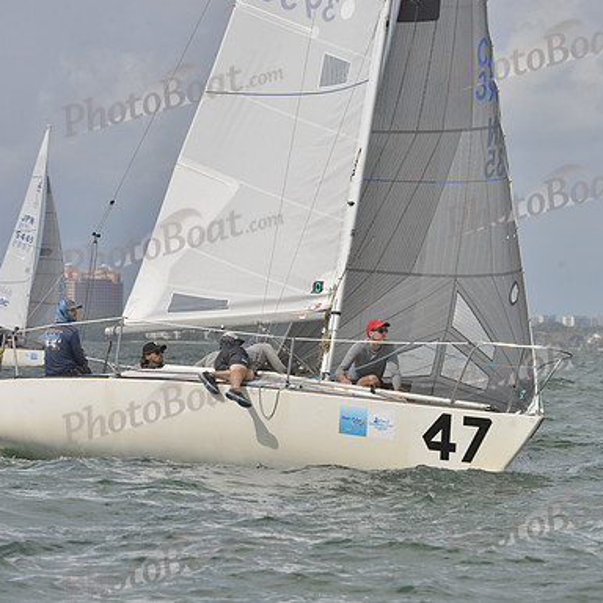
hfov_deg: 5.7
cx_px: 366
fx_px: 6070
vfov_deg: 5.7
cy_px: 301
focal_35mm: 308
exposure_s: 1/1250
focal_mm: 240
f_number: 11
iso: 400
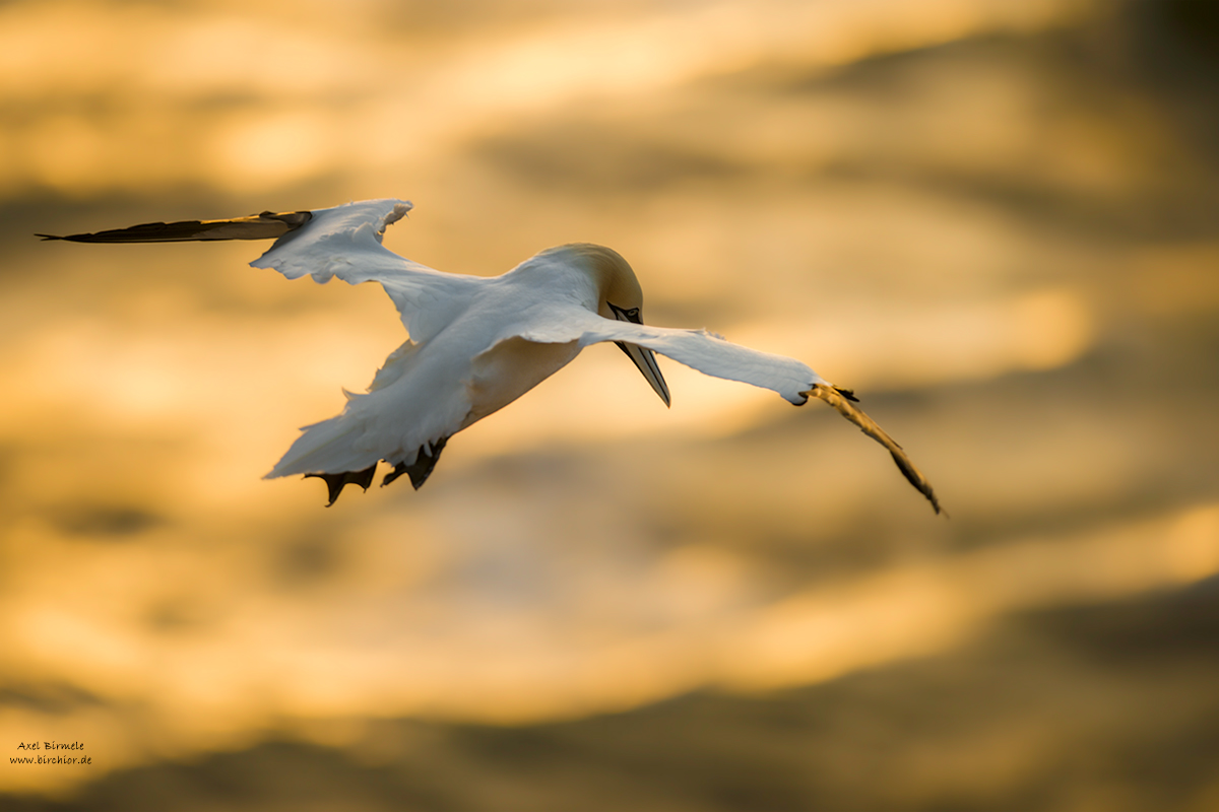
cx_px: 610
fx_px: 10158
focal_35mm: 300
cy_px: 406
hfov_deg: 6.9
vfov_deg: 4.6
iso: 100
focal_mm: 300
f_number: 2.8
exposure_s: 1/640
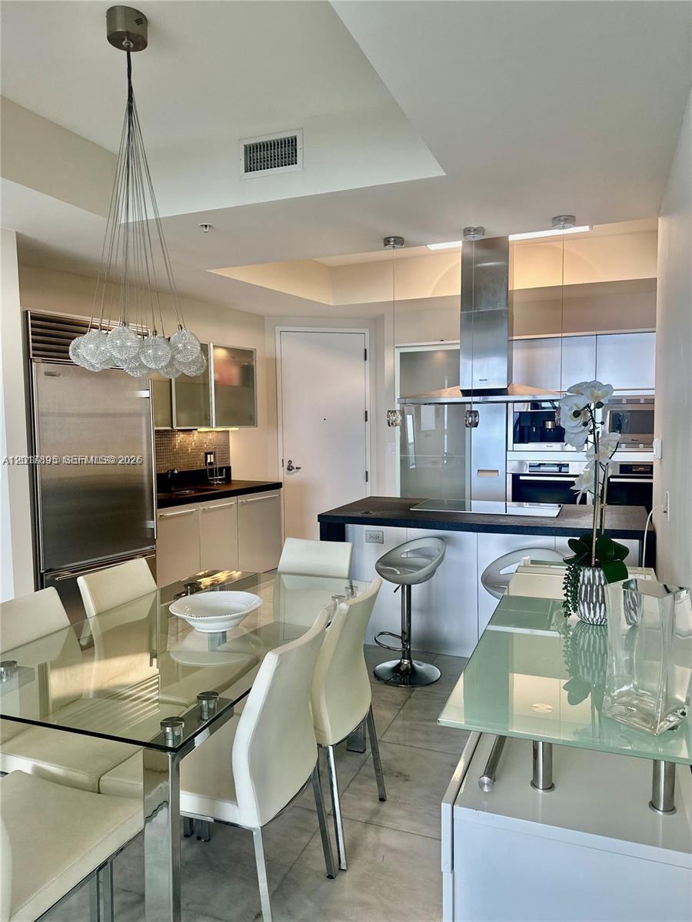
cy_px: 461
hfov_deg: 56.8
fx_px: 640
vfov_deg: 71.6
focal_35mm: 24
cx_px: 346
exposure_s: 1/120
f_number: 1.78
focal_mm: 6.86
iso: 125
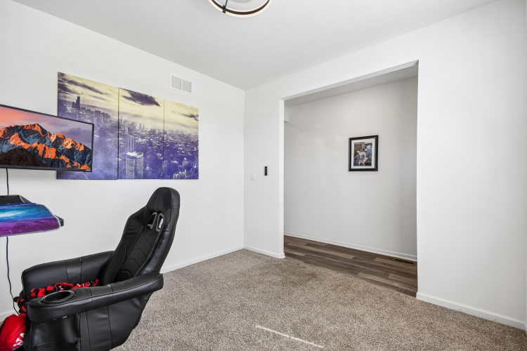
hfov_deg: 100.4
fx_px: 220
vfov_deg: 77.3
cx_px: 264
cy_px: 176
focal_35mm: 15
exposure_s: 1/100
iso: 400
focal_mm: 10
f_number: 8
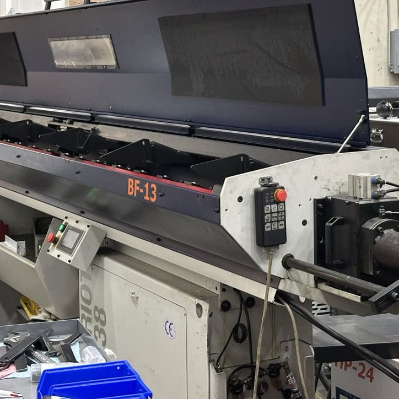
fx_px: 978
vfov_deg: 23.0
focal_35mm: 75
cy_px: 141
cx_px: 196
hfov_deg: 23.1
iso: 200
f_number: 1.8
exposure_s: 1/60
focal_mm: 6.9
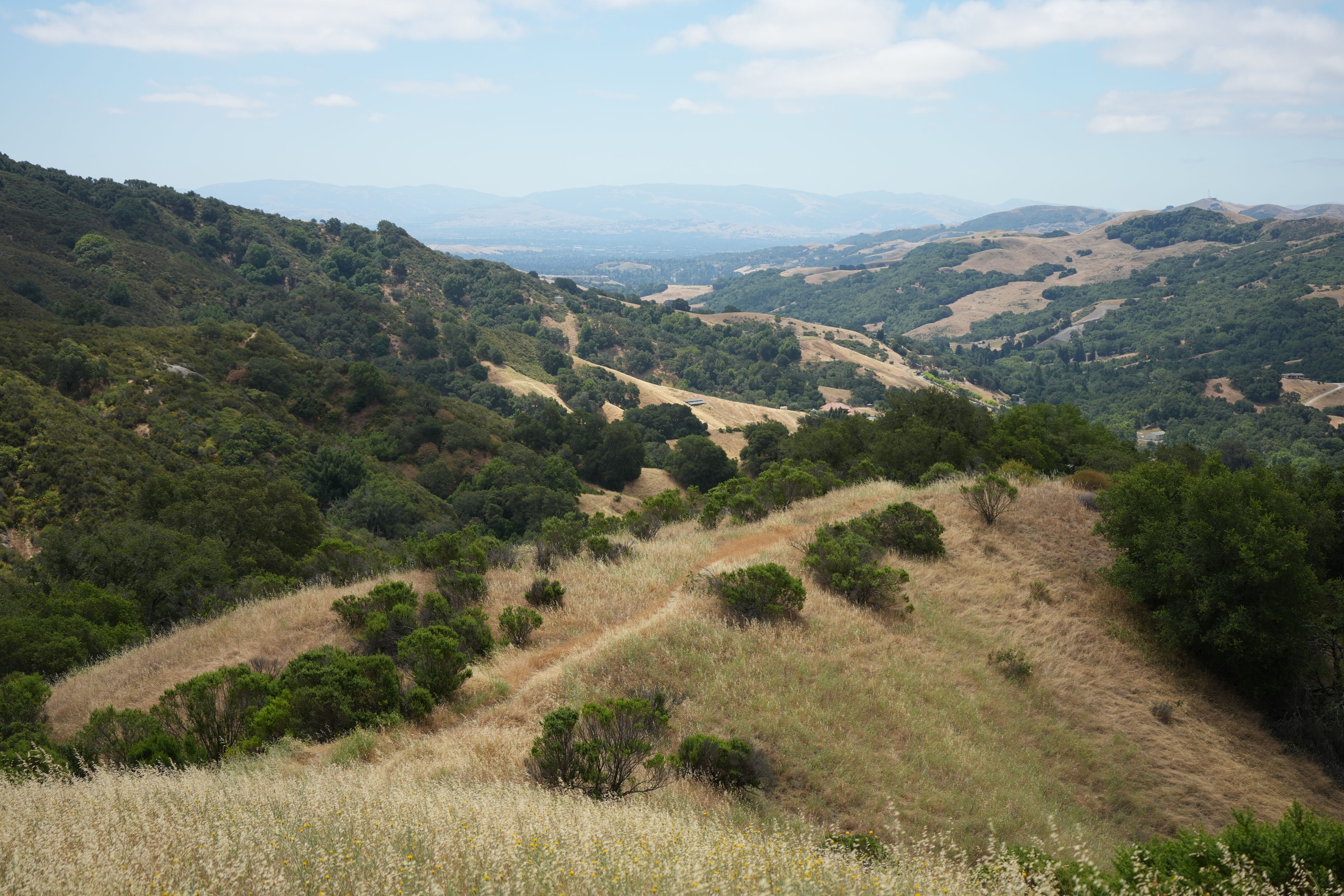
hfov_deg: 39.6
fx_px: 1867
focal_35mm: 50
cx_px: 672
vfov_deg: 27.0
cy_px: 448
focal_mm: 50
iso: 200
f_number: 4.5
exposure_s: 1/1250
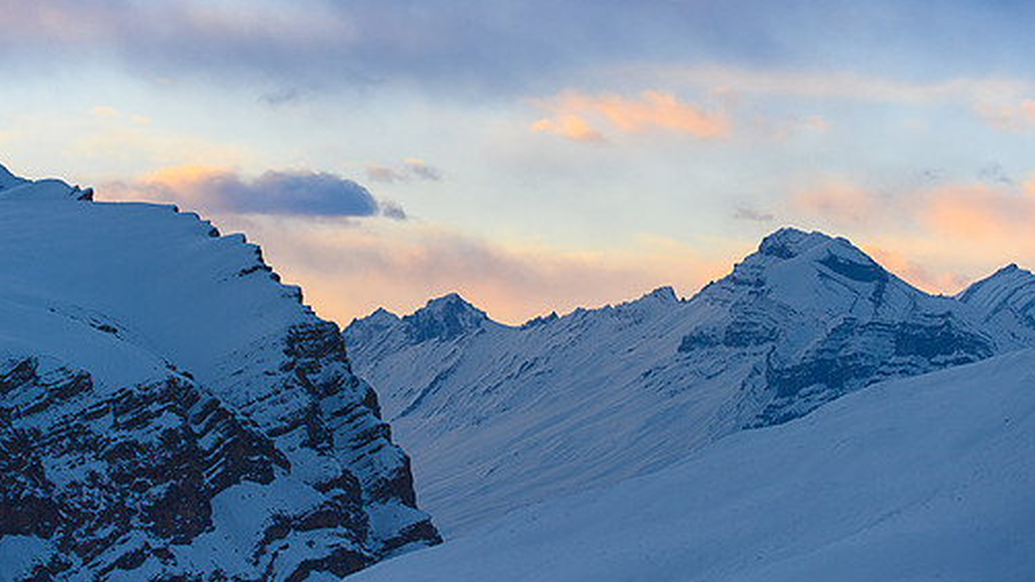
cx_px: 528
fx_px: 5981
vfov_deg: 5.6
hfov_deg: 9.9
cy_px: 194
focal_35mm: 218
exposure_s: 1/800
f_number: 4
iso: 250
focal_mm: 180
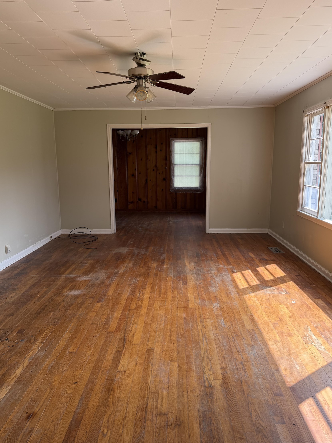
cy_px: 218
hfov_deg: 54.9
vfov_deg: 69.4
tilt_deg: -8.9
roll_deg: -0.7
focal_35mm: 25
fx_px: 320
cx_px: 166
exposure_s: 1/338
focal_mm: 6.76
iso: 100
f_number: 1.78
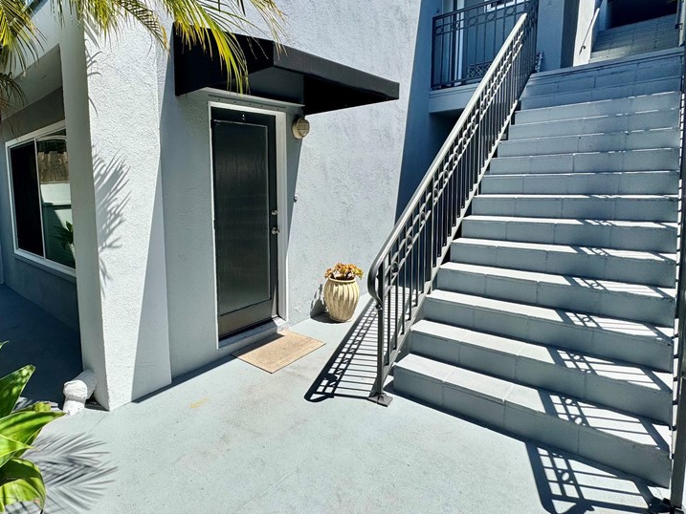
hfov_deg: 78.0
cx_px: 208
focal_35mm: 20
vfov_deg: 65.7
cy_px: 225
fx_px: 396
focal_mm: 2.22
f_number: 2.2
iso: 50
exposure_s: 1/1709
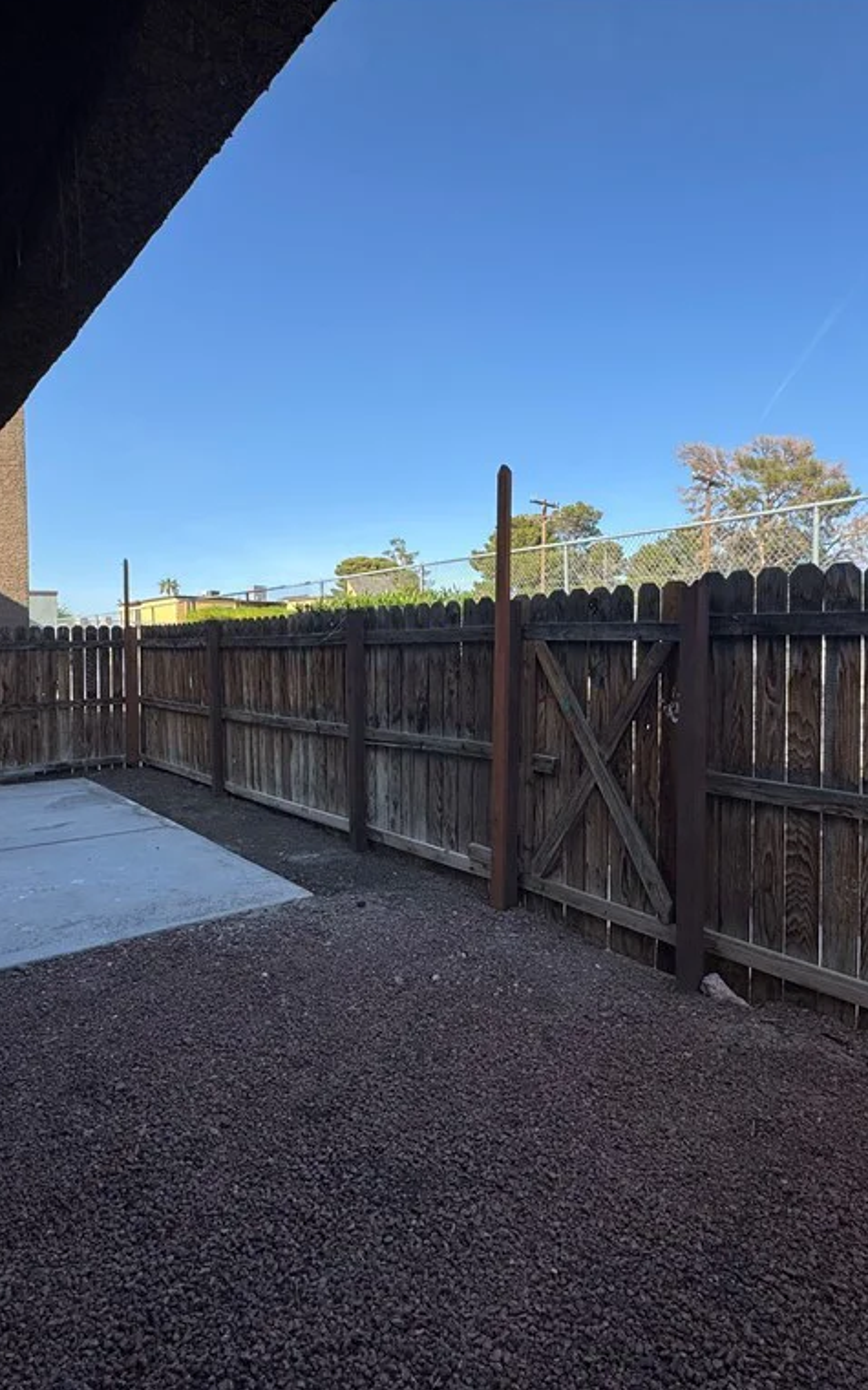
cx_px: 451
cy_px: 690
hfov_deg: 59.6
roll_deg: -0.2
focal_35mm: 20
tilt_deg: -3.6
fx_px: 757
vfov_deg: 85.1
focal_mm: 2.22
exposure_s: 1/968
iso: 40
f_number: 2.2
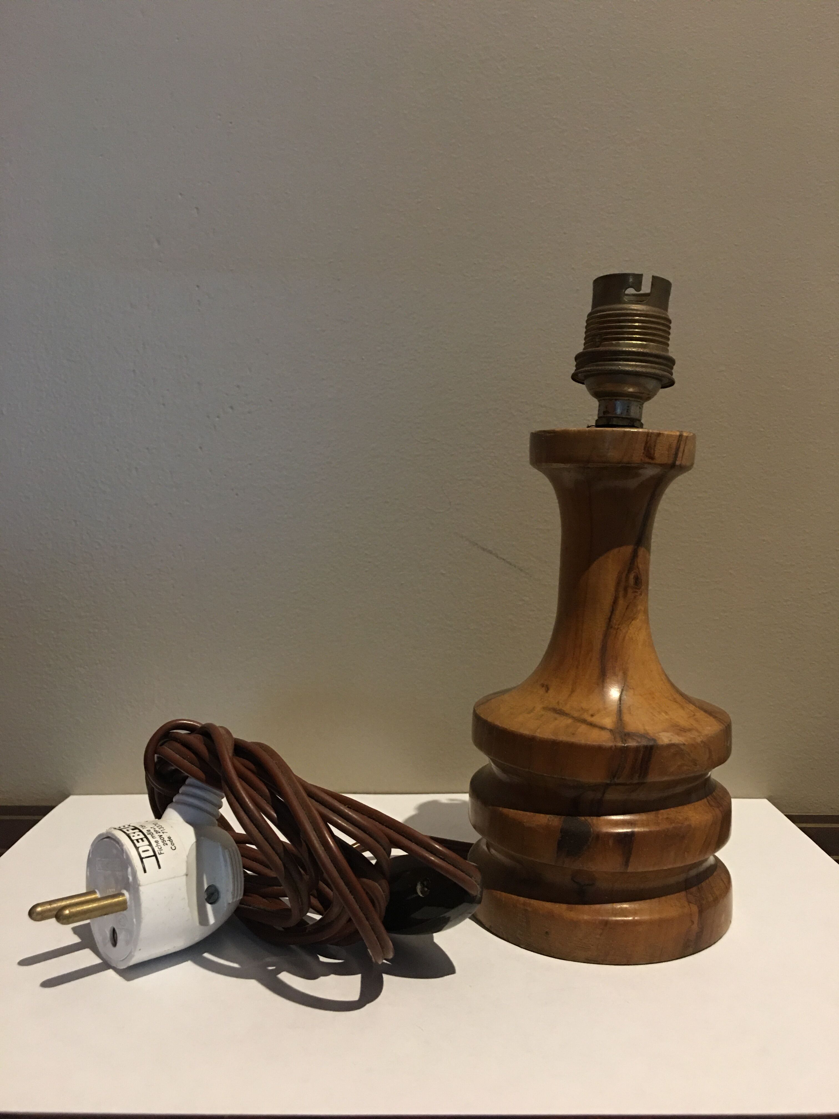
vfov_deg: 61.7
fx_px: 937
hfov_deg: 48.2
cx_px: 420
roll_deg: -0.6
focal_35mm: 29
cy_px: 560
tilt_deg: -4.5
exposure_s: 1/8
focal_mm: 4.15
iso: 100
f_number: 2.2
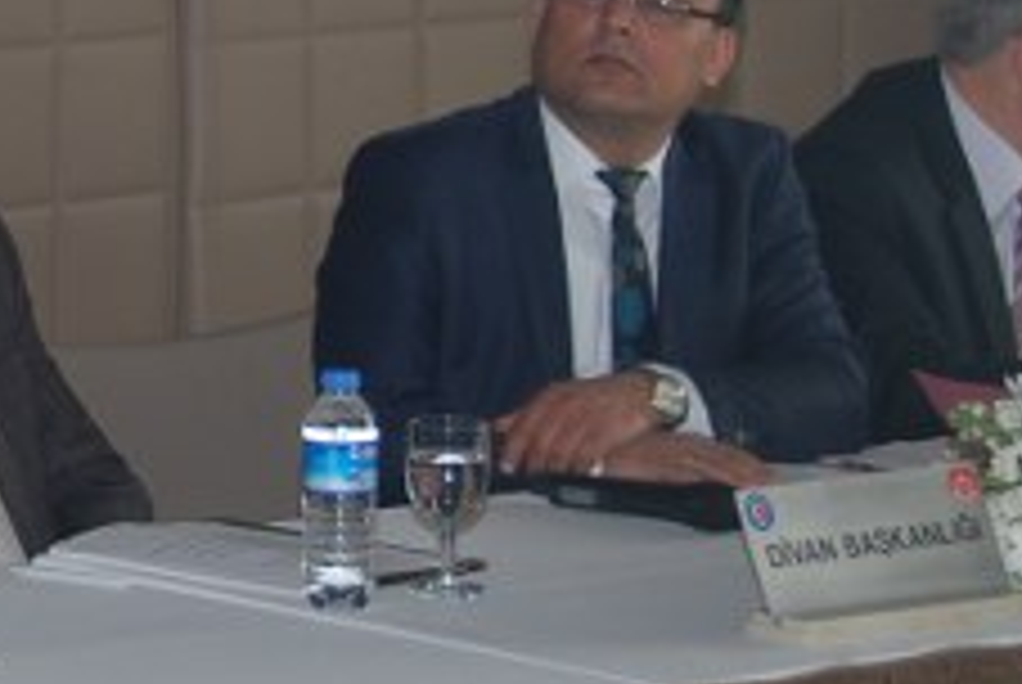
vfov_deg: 7.2
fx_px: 5401
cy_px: -36
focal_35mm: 190
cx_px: -171
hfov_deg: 10.6
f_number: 4.5
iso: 200
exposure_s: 1/60
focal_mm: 36
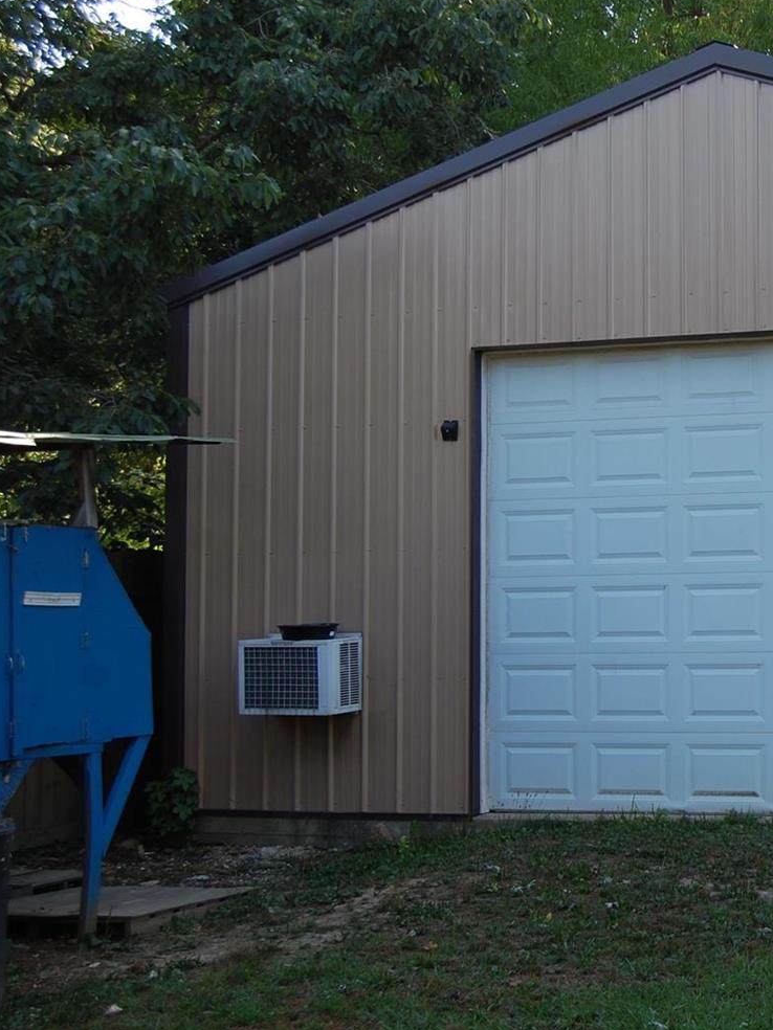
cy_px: 477
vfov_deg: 26.0
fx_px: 2233
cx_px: 798
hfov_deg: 19.0
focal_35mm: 75
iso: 200
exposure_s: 1/160
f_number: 6.3
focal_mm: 32
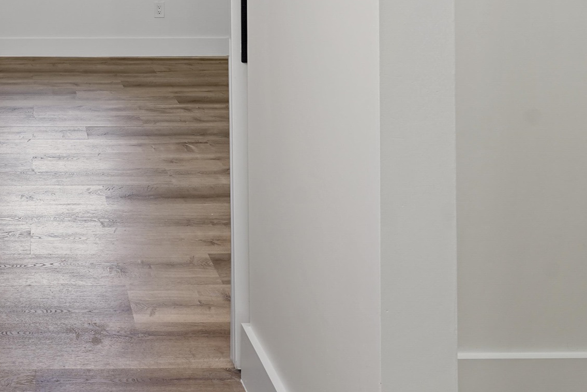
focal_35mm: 46
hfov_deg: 39.2
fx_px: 750
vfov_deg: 25.9
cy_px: -88
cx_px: 42
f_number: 8
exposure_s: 4
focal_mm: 17
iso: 100
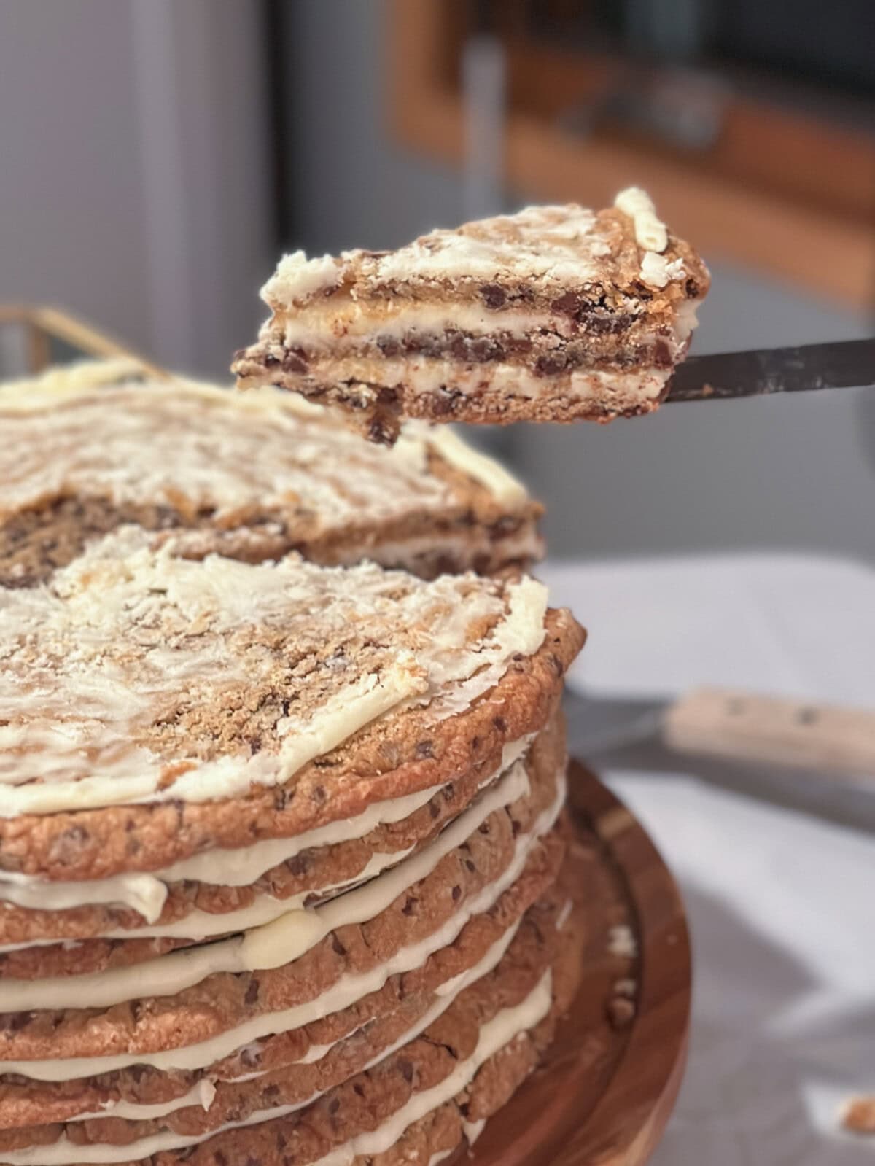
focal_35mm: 48
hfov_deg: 30.3
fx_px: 1617
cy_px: 583
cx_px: 438
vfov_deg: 39.6
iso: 640
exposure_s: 1/40
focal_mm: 6.9
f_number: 1.8
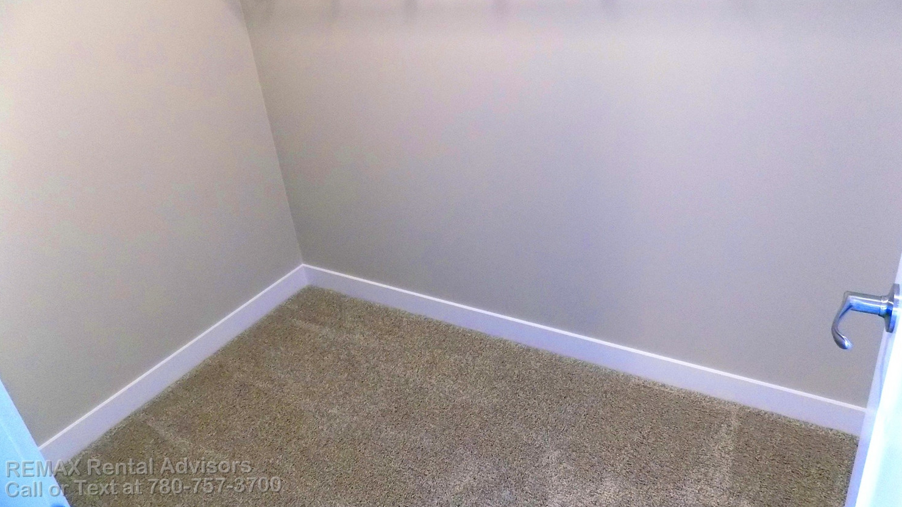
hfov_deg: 71.9
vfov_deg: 44.2
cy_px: 207
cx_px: 460
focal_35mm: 26
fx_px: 622
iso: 400
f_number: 3.1
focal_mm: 4
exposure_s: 1/20
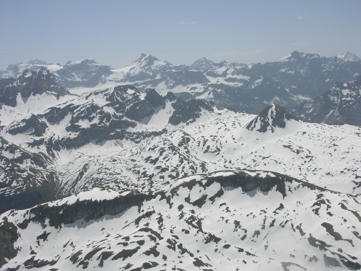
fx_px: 438
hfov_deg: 44.8
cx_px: 180
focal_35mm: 42
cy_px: 136
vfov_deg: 34.3
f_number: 7.3
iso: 50
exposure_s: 1/345
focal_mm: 10.7
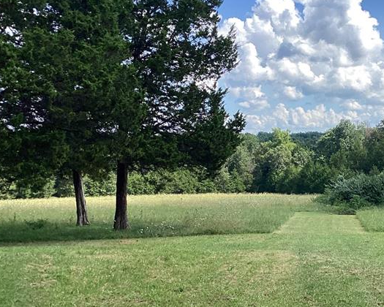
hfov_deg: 31.0
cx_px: 319
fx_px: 671
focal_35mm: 59
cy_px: 197
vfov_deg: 25.7
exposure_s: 1/858
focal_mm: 3.3
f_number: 2.4
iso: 25
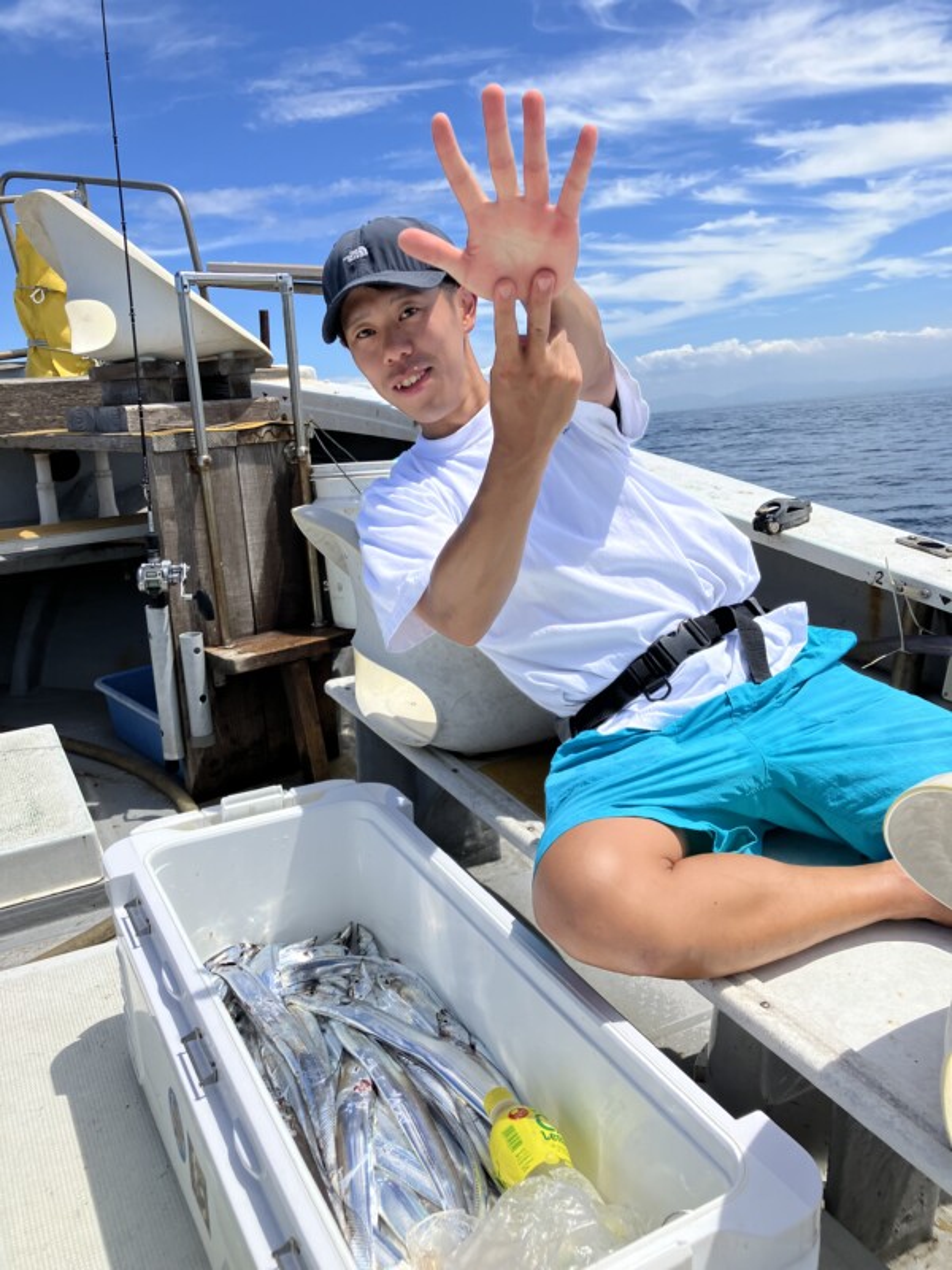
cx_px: 476
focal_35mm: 28
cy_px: 635
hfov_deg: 49.7
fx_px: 1027
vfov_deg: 63.4
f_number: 1.8
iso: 32
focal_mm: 3.99
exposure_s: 1/2703
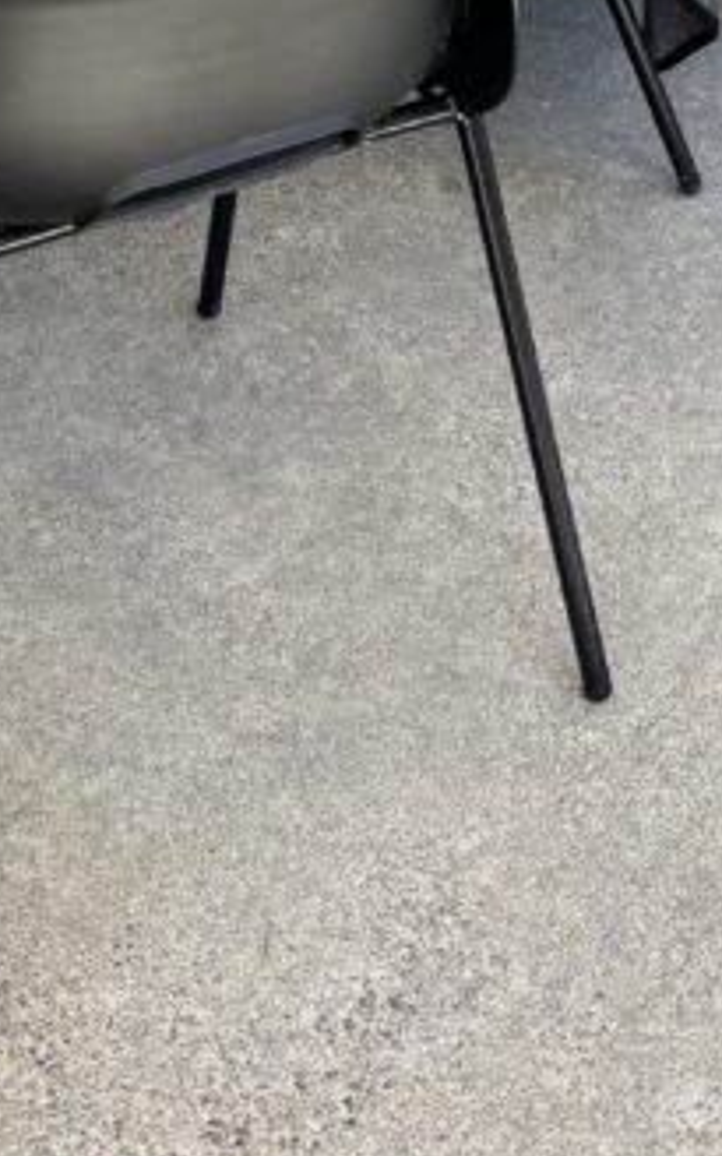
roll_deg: +1.6
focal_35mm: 86
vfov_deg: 20.4
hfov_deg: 14.8
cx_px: -113
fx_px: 2708
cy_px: -603
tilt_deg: -19.2
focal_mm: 5.96
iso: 50
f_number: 1.6
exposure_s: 1/160
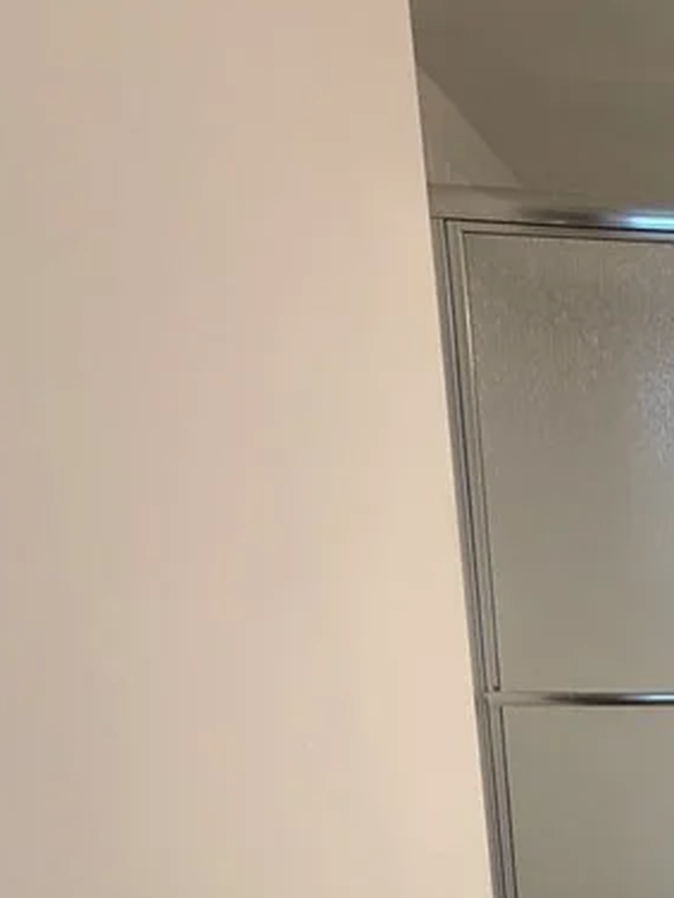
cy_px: 734
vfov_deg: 46.1
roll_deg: -1.2
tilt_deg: -13.7
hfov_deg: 29.9
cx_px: 884
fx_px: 986
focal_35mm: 38
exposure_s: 1/120
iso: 200
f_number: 2.2
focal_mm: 2.22
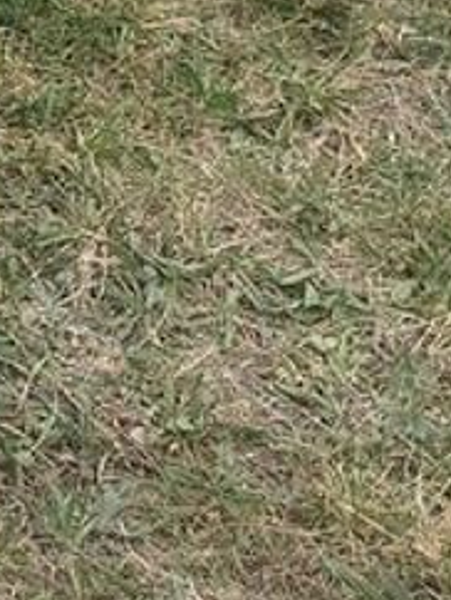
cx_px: -699
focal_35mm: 143
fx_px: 2480
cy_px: -591
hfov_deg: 9.1
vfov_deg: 12.2
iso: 50
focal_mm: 4.32
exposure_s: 1/296
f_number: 2.4
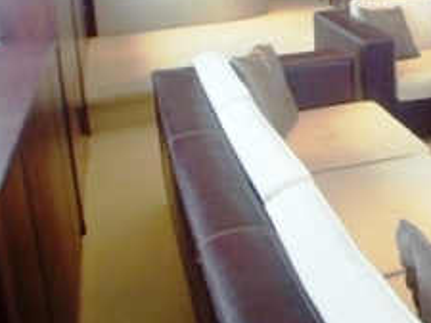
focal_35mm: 75
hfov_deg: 24.2
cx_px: 483
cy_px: 52
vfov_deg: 19.4
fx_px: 934
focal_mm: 5.4
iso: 125
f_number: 3
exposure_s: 1/15
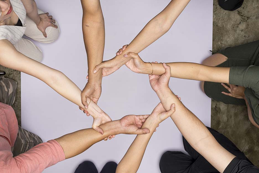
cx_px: 133
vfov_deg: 37.8
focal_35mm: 35
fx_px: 252
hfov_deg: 54.4
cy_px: 84
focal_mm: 34
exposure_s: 1/200
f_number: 7.1
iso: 64
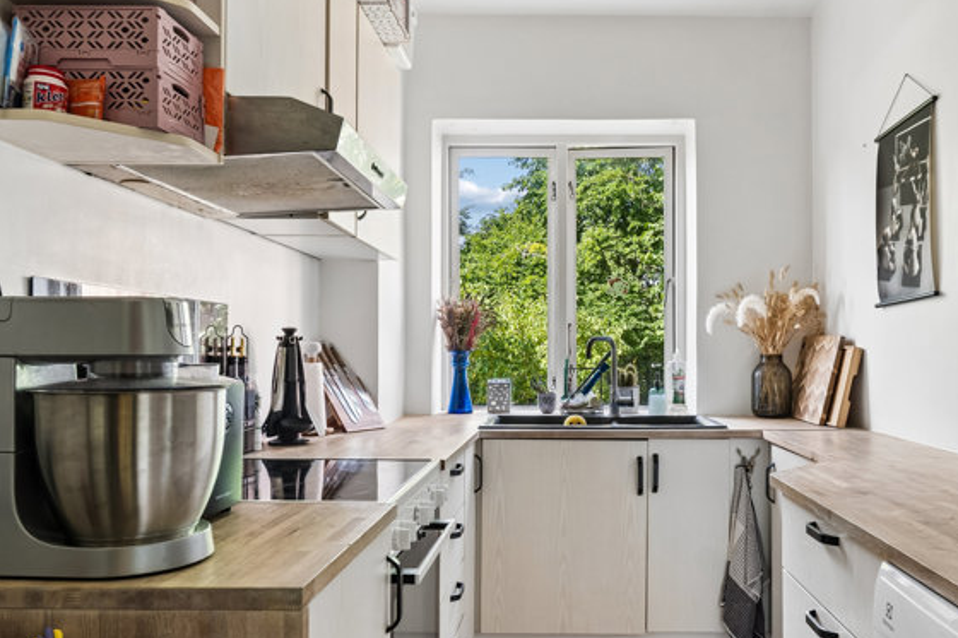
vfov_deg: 42.2
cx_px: 559
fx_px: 827
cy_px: 350
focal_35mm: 31
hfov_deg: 59.8
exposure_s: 1/5
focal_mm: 14.5
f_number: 8
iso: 200
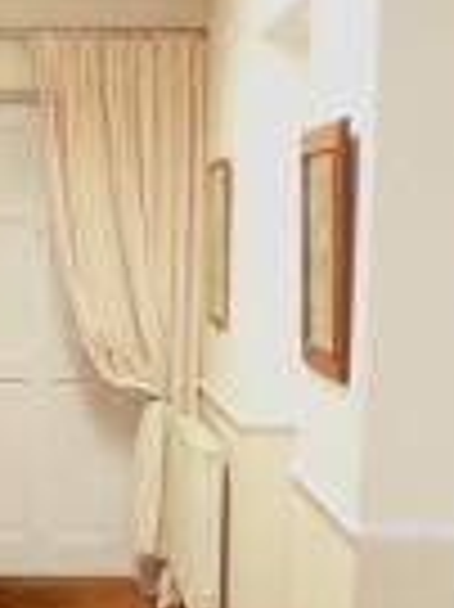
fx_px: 1191
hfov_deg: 21.1
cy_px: 457
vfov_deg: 28.2
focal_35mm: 68
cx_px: 40
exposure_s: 1/30
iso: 120
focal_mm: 3.6
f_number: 3.4
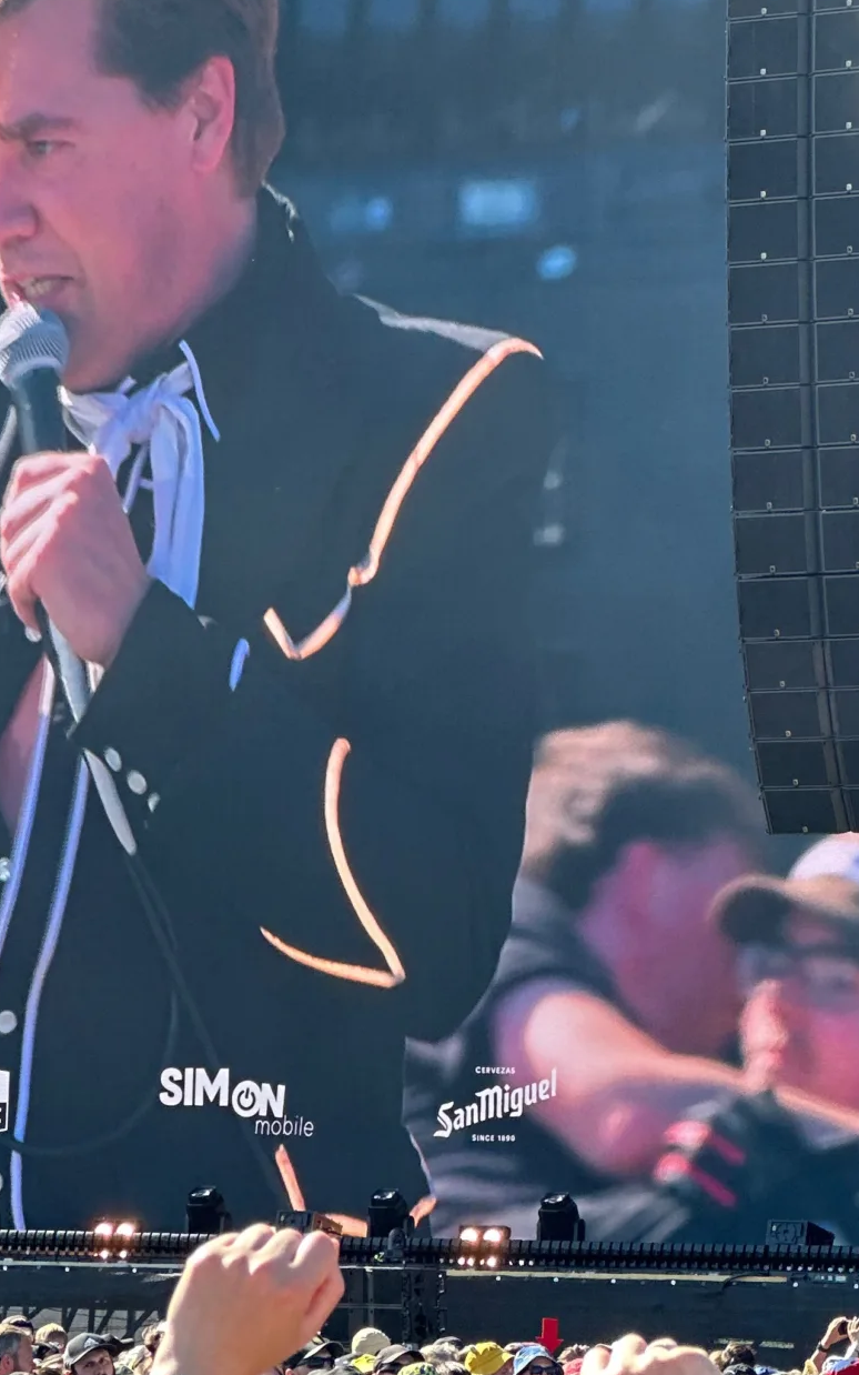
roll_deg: -1.5
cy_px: 734
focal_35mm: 135
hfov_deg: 9.7
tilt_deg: +8.5
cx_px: 777
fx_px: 5056
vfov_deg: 15.5
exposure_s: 1/121
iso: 25
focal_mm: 9
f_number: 2.8
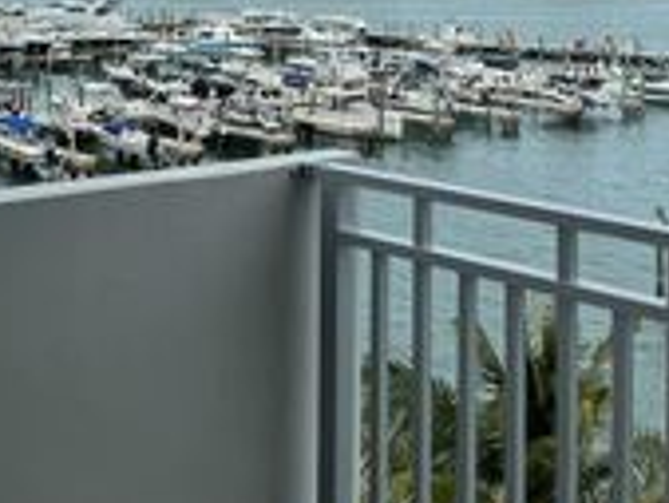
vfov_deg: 20.0
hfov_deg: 27.4
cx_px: 305
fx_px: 1373
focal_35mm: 71
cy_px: -30
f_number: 1.78
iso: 80
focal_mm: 6.76
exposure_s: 1/7092
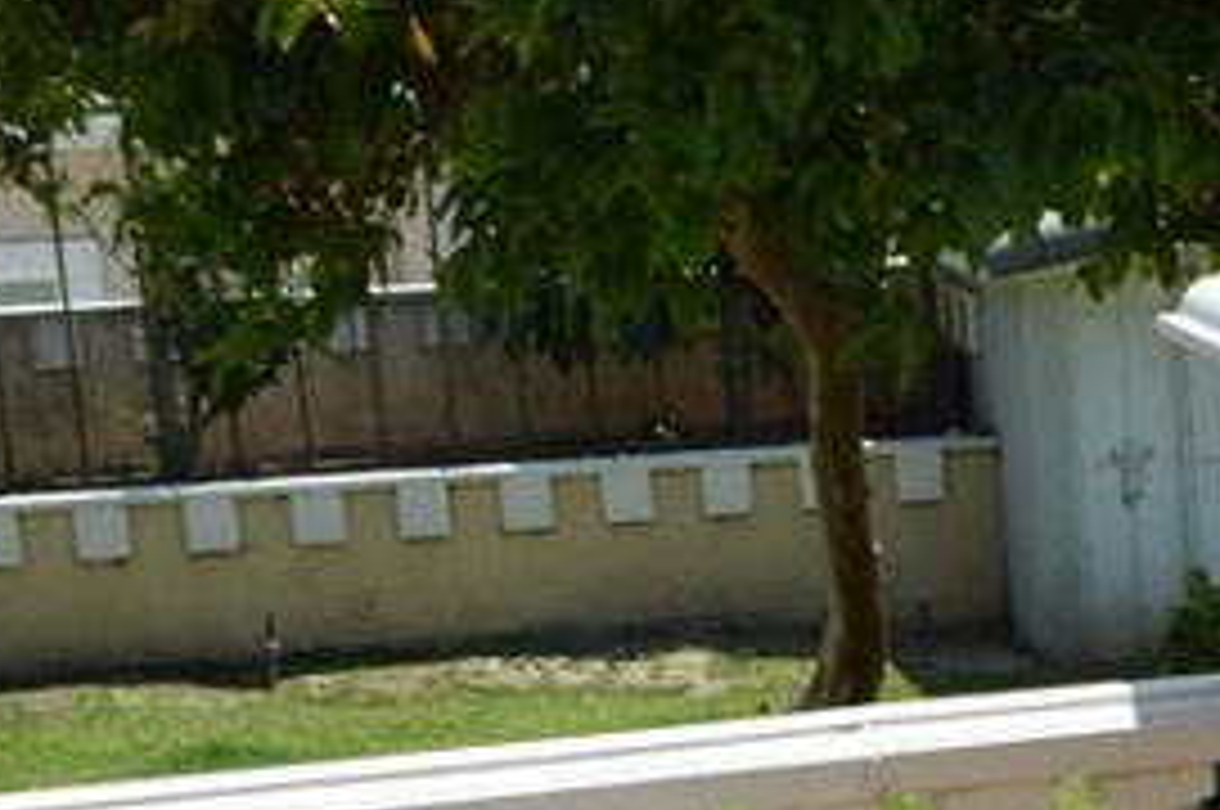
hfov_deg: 17.0
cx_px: 2089
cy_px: 954
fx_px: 3452
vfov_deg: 13.1
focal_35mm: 102
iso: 100
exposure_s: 1/250
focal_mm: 18
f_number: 8
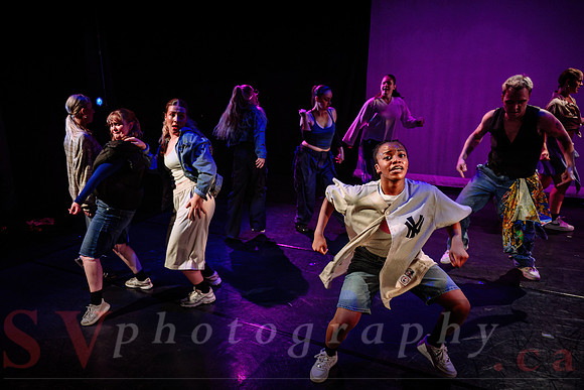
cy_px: 239
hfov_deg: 62.2
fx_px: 478
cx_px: 226
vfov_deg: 44.1
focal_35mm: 29
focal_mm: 24
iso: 1600
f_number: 2.8
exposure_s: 1/300
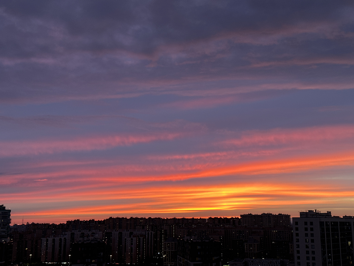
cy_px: 133
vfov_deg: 30.3
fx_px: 491
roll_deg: +0.0
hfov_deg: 39.7
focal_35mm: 48
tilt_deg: +10.7
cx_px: 177
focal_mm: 6.86
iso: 125
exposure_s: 1/60
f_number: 1.78
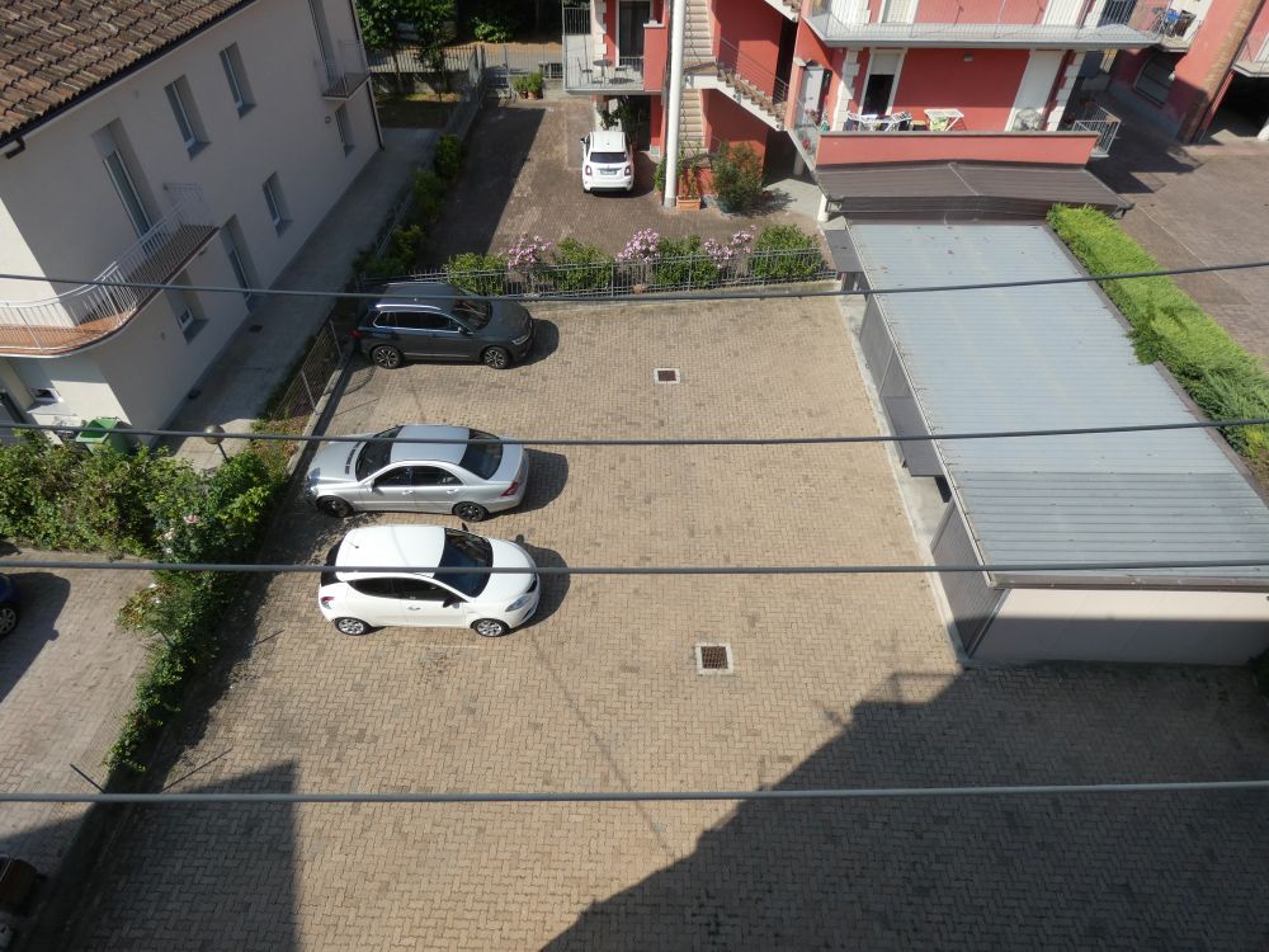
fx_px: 733
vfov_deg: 66.0
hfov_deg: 81.7
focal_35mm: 20
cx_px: 634
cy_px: 476
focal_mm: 3.6
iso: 80
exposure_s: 1/1000
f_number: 3.5
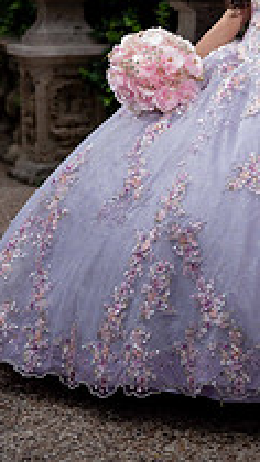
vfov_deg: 16.9
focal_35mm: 126
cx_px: 273
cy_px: 101
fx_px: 1546
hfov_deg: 9.5
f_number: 2.2
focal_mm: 56
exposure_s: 1/1000
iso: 80
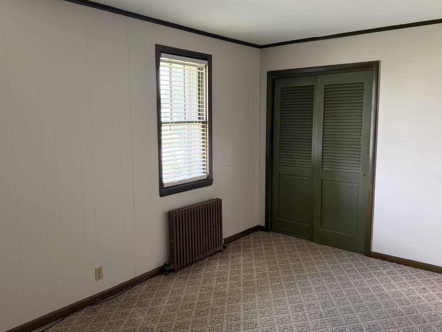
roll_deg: +0.2
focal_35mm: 28
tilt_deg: -6.2
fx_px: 358
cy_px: 159
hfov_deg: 63.2
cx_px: 196
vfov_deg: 49.7
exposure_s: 1/60
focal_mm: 6.76
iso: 250
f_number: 1.78
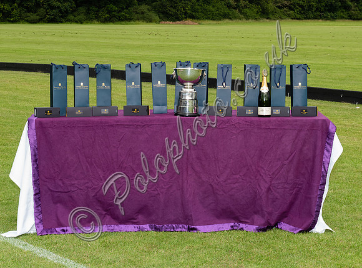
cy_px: 88
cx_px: 180
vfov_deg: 14.5
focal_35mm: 101
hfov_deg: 19.6
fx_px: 1047
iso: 640
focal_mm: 70
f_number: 11
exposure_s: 1/250
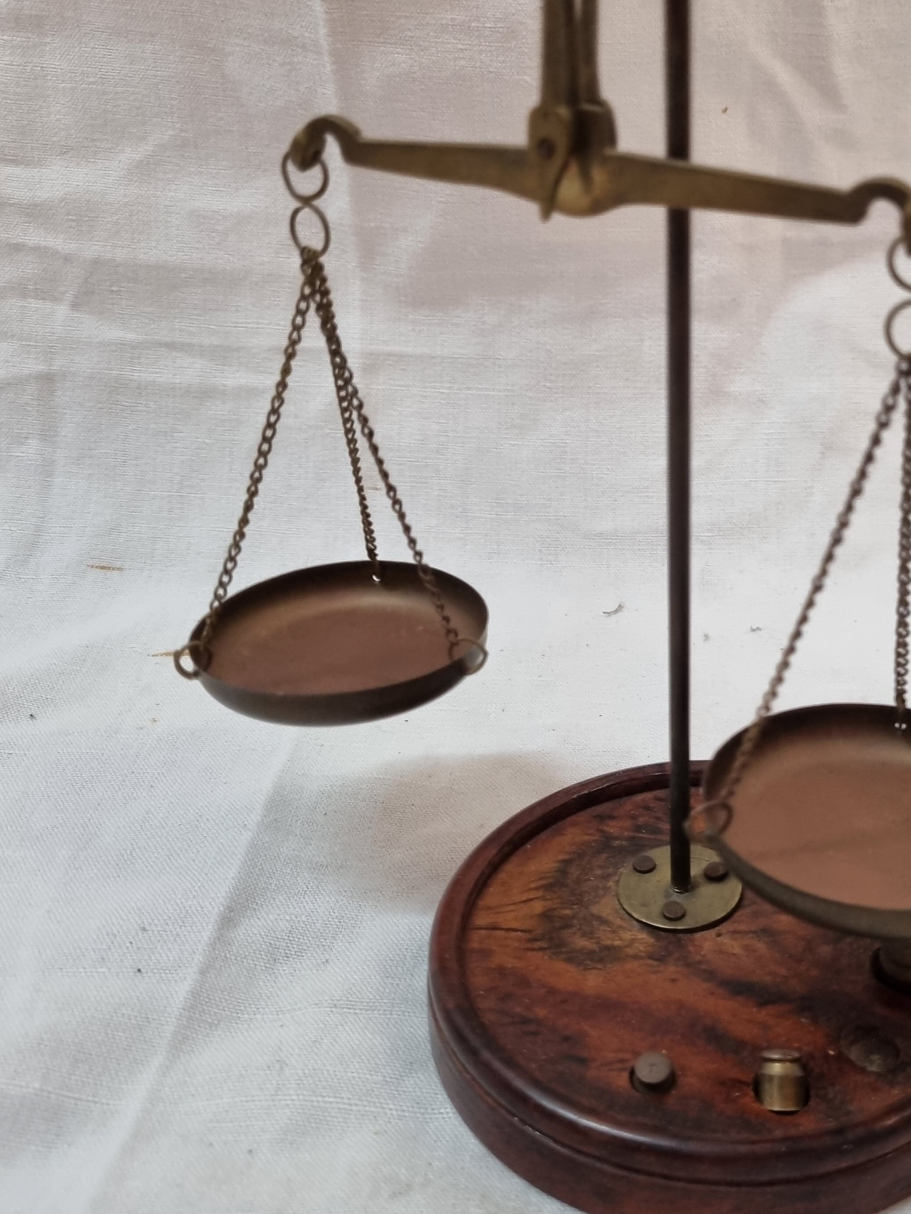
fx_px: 1334
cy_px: 569
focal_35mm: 38
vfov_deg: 48.9
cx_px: 651
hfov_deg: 37.1
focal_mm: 5.4
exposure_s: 1/100
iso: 200
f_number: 1.8
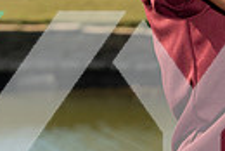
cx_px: 270
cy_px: -107
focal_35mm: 214
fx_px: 1339
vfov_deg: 6.3
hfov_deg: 9.5
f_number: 5.6
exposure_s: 1/200
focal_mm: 48
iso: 500
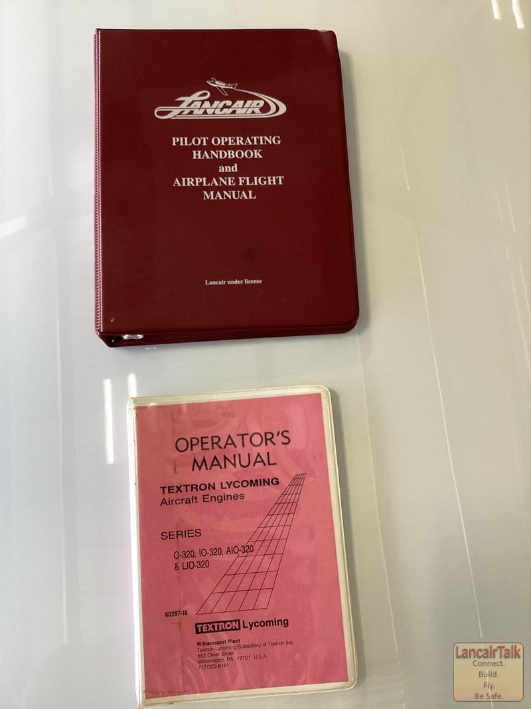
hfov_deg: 45.4
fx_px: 634
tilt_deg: -76.6
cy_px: 354
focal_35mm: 31
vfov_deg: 58.4
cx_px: 266
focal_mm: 3.3
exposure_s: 1/113
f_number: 2.4
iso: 25
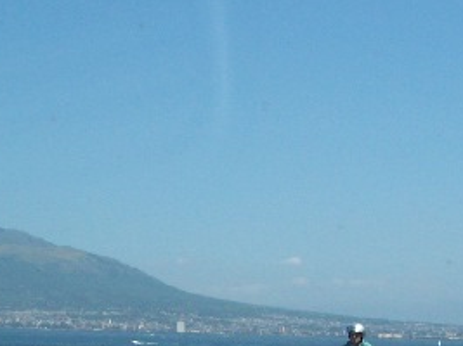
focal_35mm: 114
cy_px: 266
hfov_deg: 17.1
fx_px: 1524
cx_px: 57
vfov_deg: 12.9
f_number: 4.8
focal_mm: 8
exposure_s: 1/700
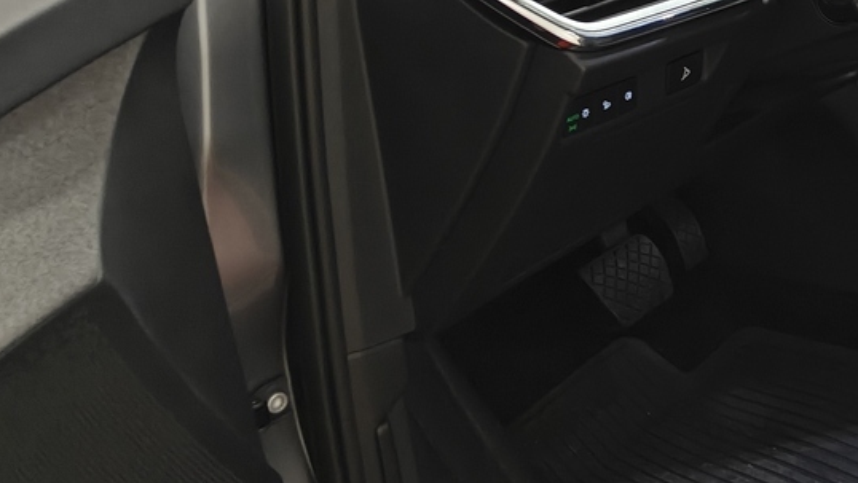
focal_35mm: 70
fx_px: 1593
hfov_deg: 26.1
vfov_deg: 17.0
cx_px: 1089
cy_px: 57
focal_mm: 5.59
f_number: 1.8
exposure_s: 1/50
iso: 125
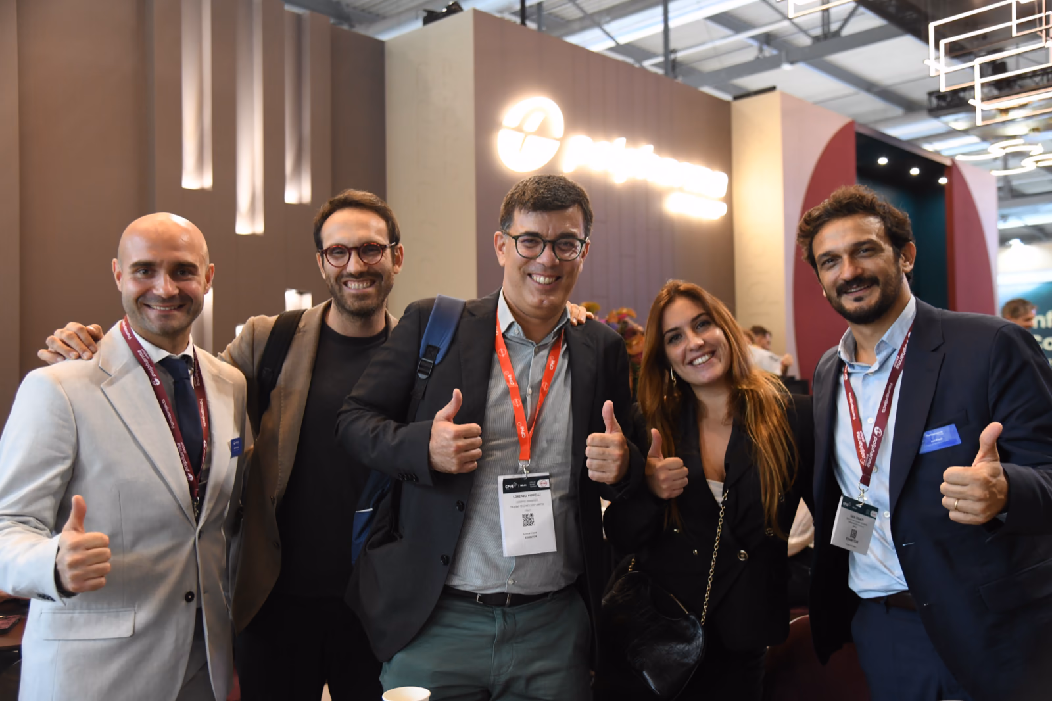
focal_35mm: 34
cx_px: 526
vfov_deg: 38.9
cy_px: 350
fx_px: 993
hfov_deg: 55.8
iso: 1600
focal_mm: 34
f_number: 4
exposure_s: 1/100
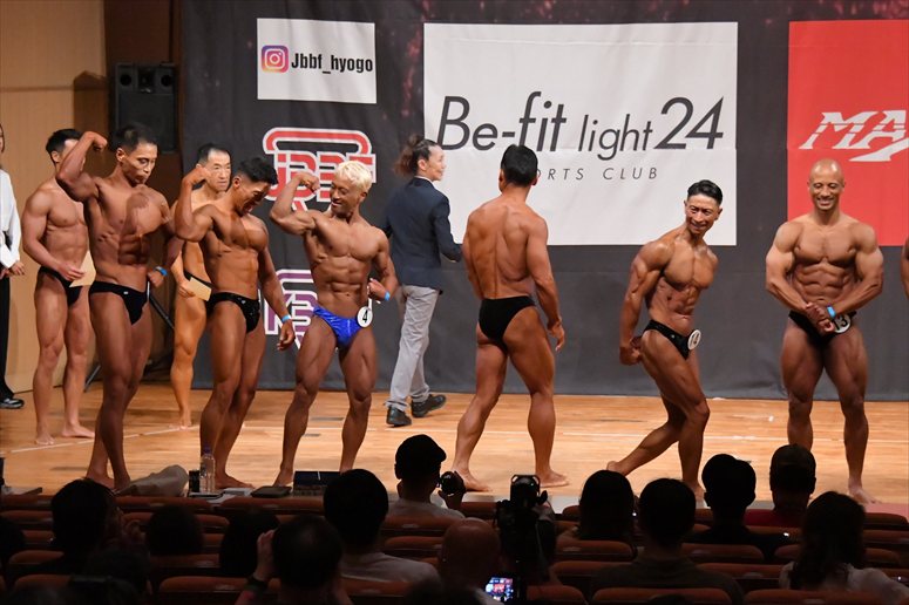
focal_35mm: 157
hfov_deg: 13.1
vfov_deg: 8.7
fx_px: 3962
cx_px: 454
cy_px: 302
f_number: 5.6
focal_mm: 105
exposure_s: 1/400
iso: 10000
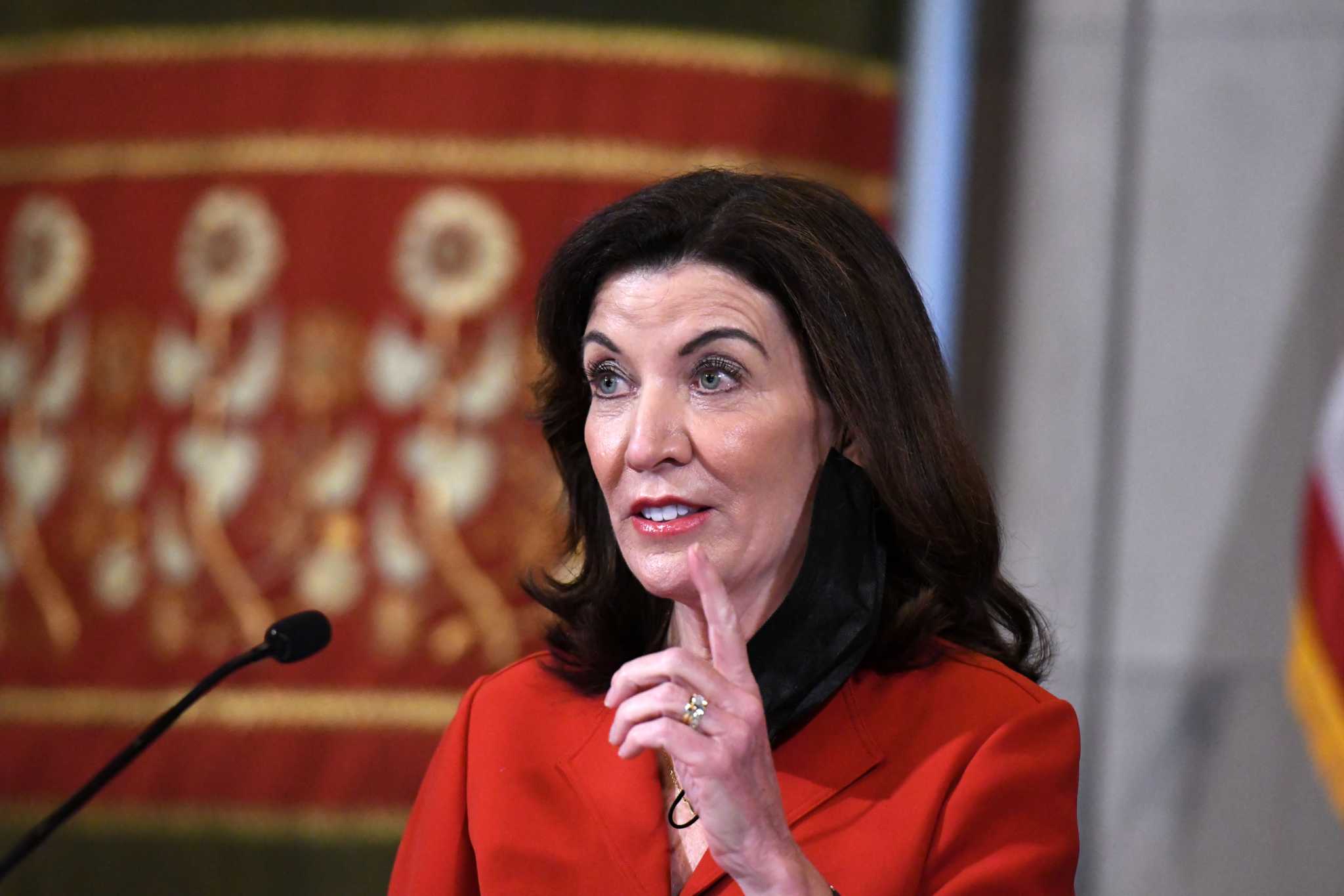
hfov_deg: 6.9
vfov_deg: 4.6
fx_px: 11198
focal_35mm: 300
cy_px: 448
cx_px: 672
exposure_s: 1/320
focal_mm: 200
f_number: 3.2
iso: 5600
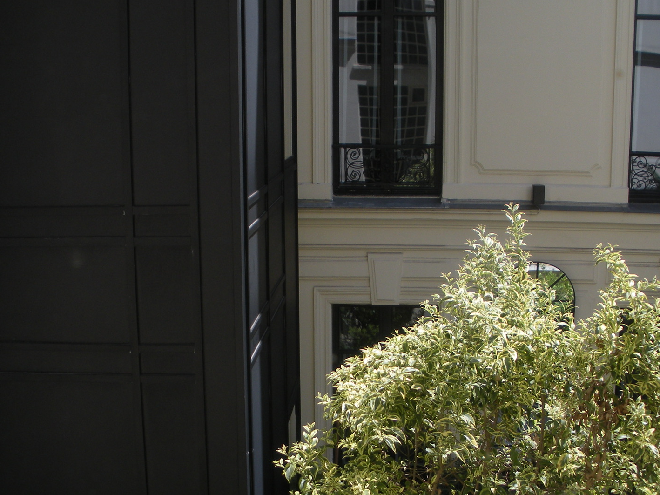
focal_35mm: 52
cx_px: 340
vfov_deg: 27.8
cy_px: 350
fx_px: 991
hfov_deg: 36.8
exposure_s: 1/388
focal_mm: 6.3
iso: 64
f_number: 3.5
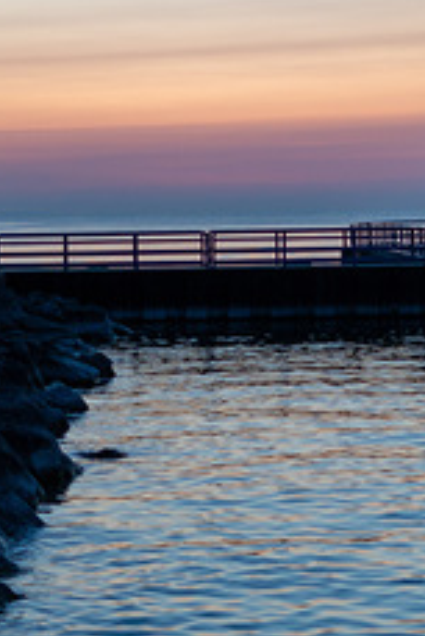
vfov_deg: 15.5
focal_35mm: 131
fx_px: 2316
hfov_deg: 10.5
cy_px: 86
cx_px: 272
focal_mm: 50
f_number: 1.8
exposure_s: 1/40
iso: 320
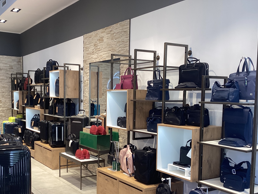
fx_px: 306
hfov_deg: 45.6
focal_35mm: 41
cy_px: 127
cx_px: 106
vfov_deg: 34.8
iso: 64
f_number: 2.4
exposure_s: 1/50
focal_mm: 3.3
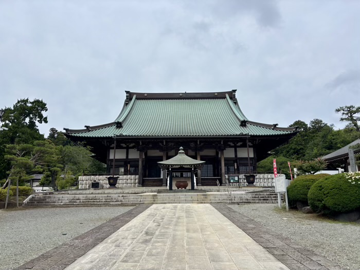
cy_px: 135
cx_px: 180
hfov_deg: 67.3
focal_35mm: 26
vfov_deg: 53.1
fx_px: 270
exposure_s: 1/5952
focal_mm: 5.96
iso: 50
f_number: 1.6
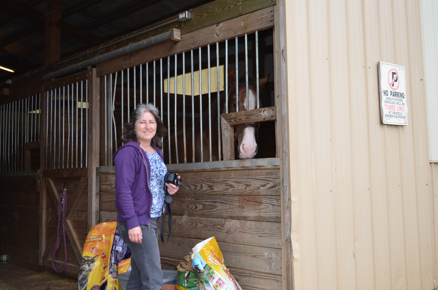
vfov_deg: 29.7
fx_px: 546
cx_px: 219
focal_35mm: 45
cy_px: 145
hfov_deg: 43.7
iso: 180
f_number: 4.5
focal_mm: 30
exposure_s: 1/200
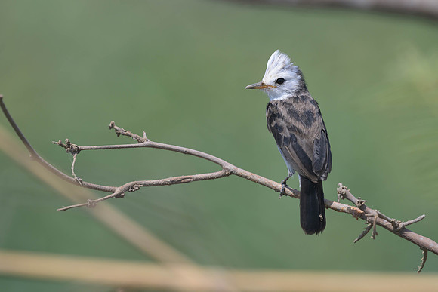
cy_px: 151
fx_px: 8370
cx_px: 260
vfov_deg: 2.0
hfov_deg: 3.0
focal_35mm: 688
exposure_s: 1/2500
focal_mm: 560
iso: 450
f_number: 5.6
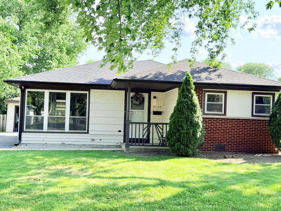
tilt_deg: +1.7
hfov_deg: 39.7
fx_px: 390
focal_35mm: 48
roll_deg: -1.4
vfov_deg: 30.3
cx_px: 140
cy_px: 106
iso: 100
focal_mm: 6.76
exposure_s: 1/1795
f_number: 1.78
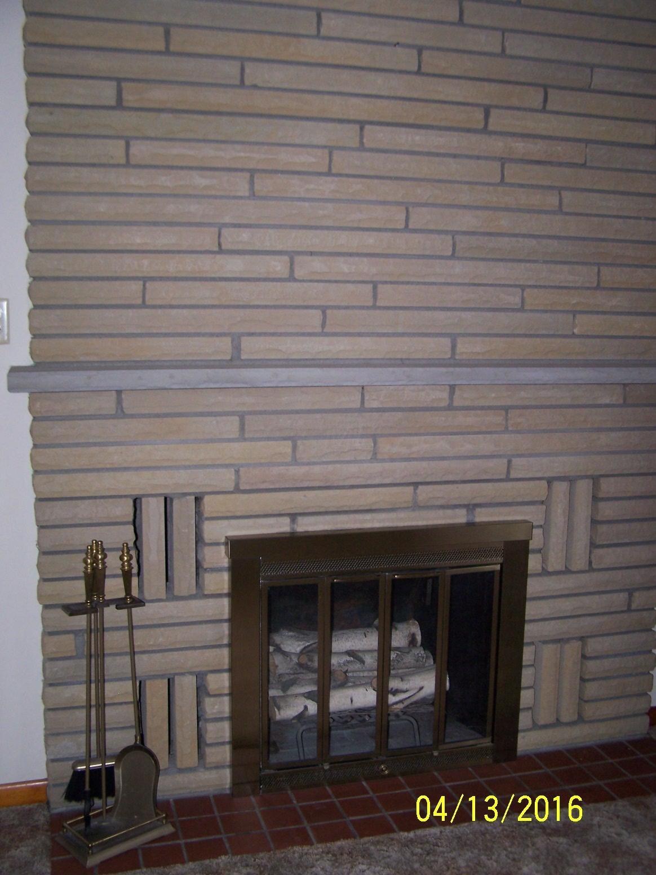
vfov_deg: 49.0
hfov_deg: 37.7
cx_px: 328
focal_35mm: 38
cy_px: 438
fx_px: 960
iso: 140
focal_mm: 6.3
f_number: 2.8
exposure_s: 1/60
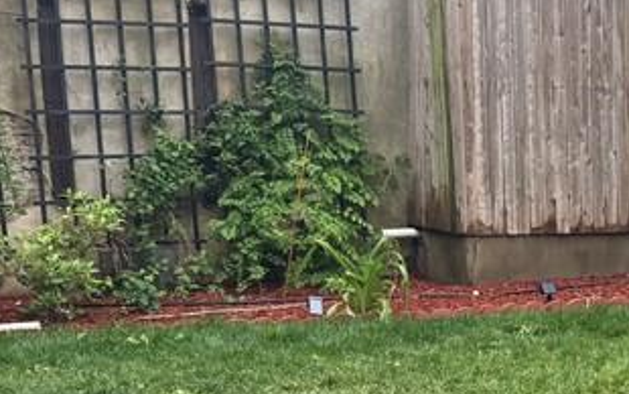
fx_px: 1440
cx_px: 840
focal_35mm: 84
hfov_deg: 21.9
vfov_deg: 15.2
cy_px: 435
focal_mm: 6.76
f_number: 1.78
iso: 80
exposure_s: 1/527
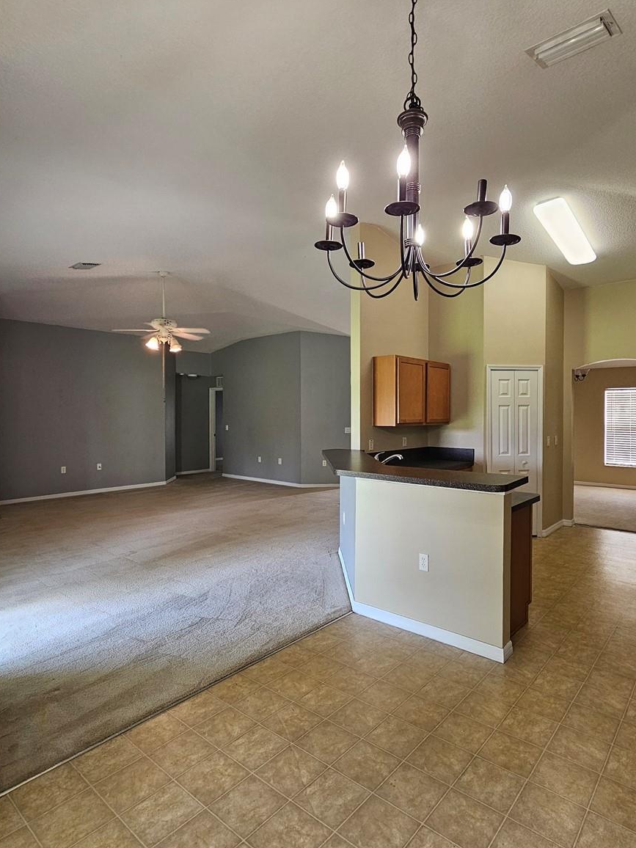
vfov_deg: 87.7
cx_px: 354
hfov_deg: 71.4
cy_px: 413
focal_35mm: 18
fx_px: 441
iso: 160
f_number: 2.2
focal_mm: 2.2
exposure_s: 1/60
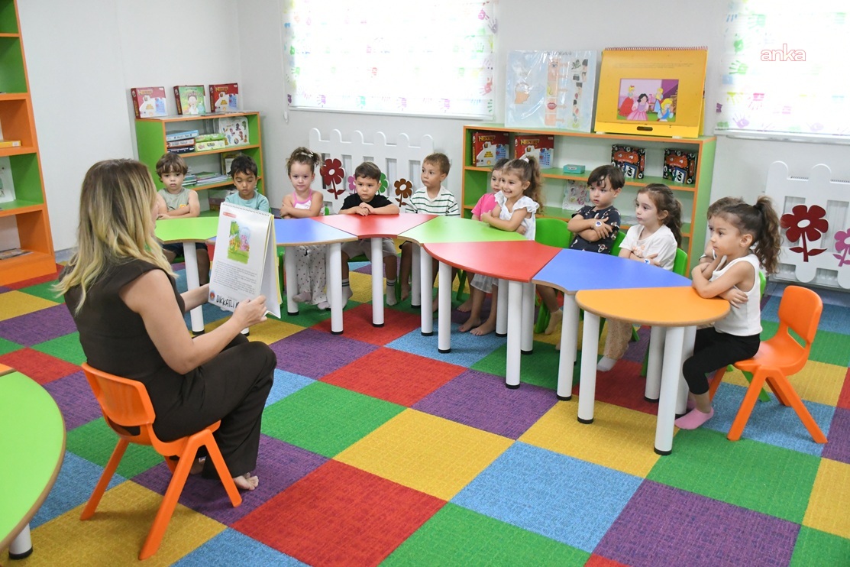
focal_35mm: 33
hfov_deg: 57.2
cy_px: 284
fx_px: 779
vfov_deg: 40.0
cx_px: 425
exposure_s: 1/500
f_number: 3.5
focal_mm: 22
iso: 6400
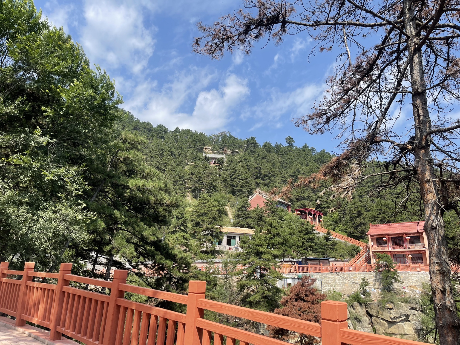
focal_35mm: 26
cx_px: 230
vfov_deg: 53.1
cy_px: 172
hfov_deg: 67.3
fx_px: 346
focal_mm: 5.1
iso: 32
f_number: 1.6
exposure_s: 1/2717
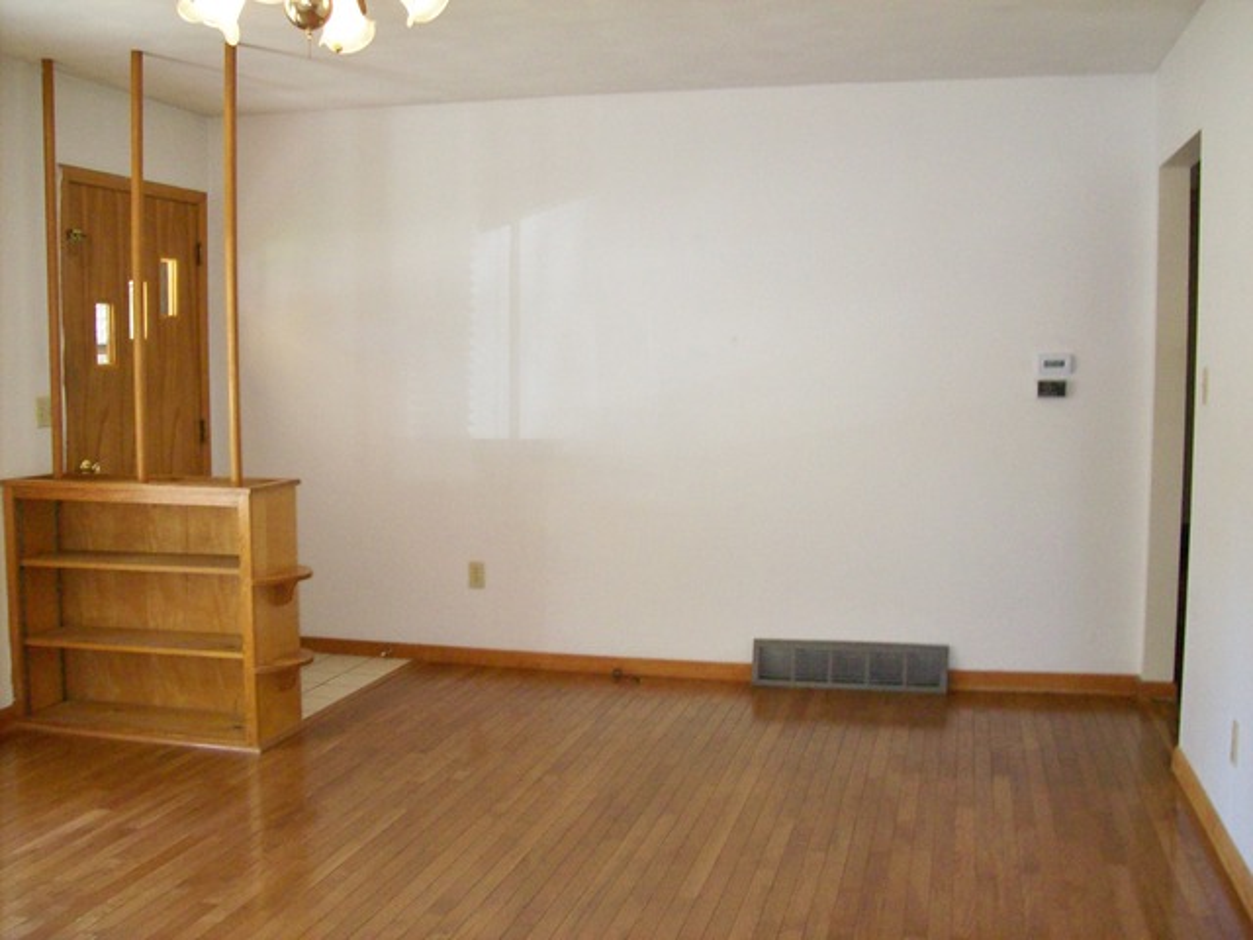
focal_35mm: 36
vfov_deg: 39.7
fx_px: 1303
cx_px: 626
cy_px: 470
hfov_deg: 51.4
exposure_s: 1/64
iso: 200
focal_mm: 6
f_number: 2.7
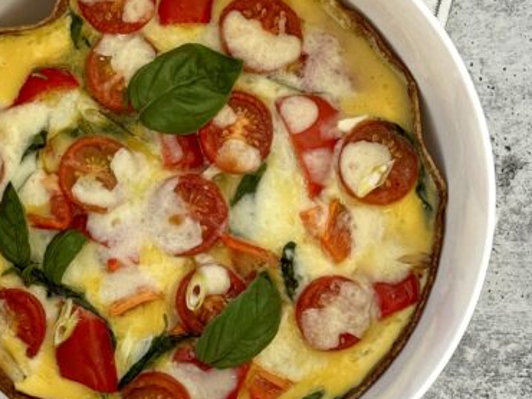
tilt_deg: -88.2
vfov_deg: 29.1
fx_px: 769
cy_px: 217
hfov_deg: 37.8
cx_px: 188
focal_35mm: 50
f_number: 1.78
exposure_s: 1/3096
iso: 64
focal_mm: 6.76
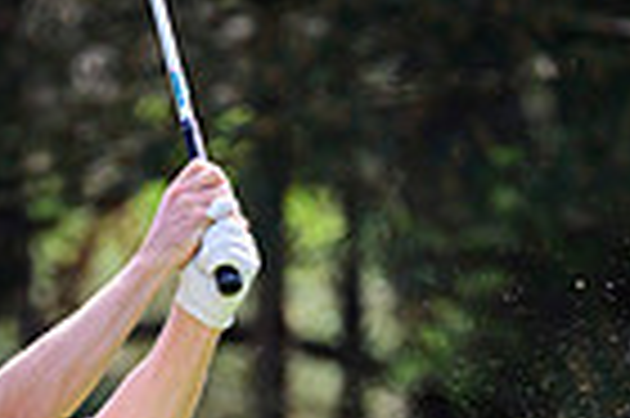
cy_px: 856
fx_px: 24646
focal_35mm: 1410
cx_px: 144
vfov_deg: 1.0
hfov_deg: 1.5
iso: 1000
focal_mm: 340
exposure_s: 1/2000
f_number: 5.6
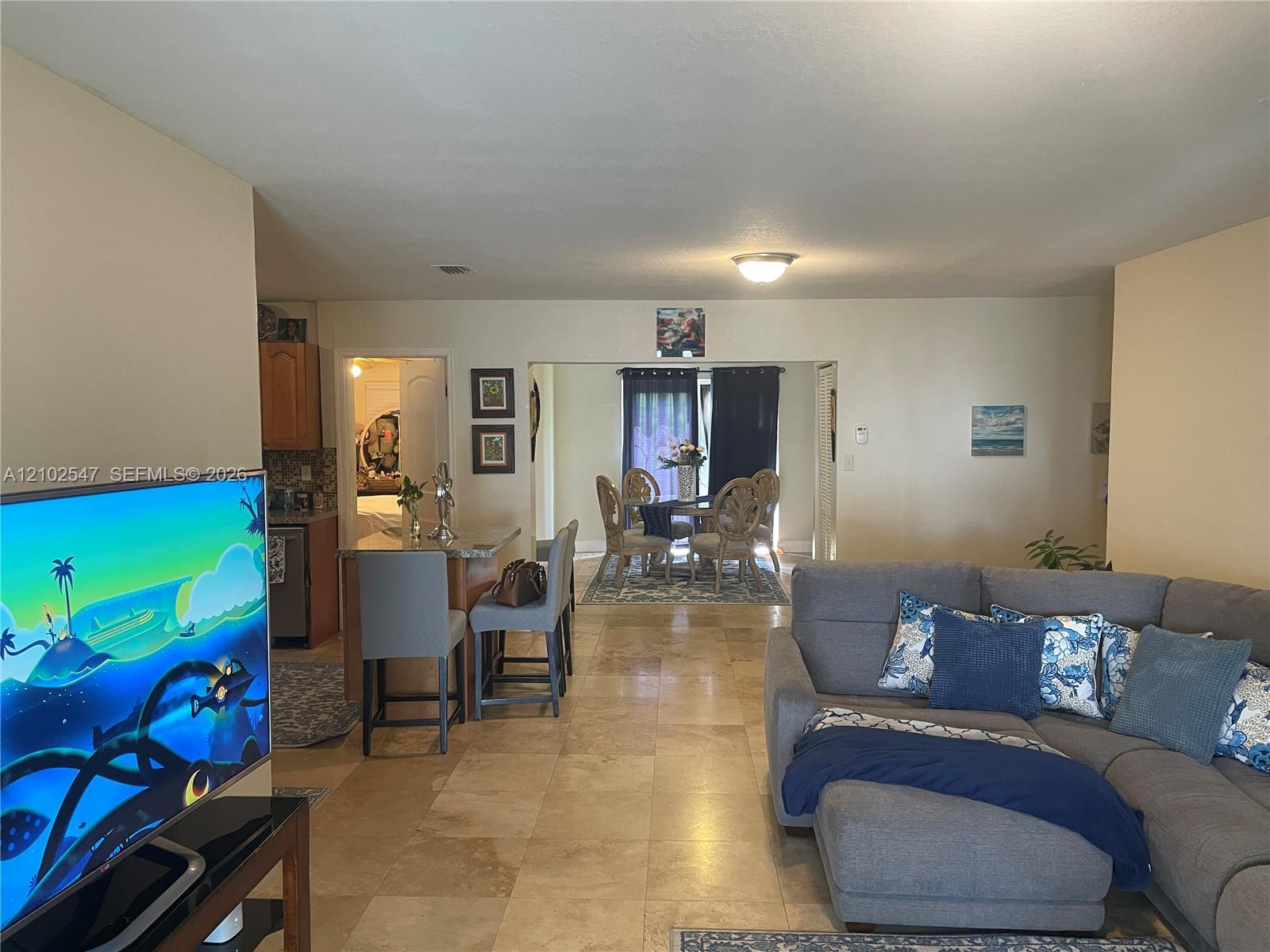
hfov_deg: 67.3
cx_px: 635
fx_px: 954
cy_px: 476
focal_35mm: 26
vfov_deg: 53.1
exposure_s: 1/60
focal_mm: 4.2
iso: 200
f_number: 1.6
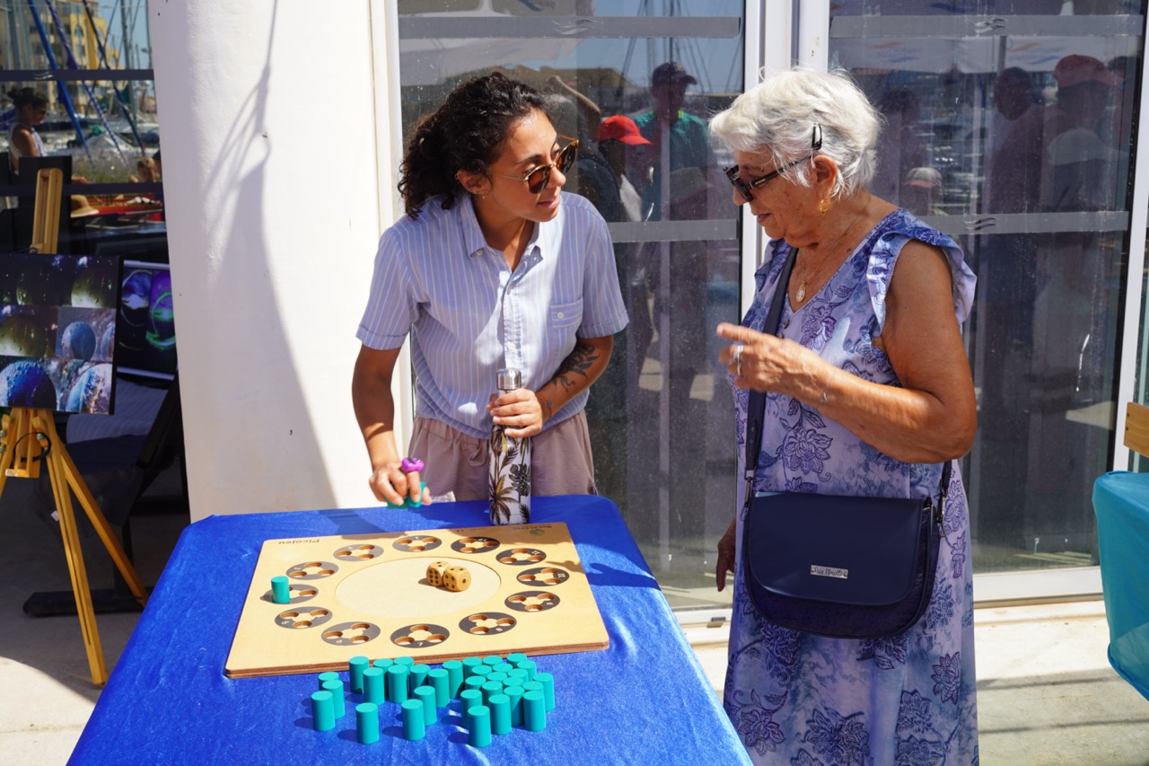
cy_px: 383
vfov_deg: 33.0
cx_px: 574
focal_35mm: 40
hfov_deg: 47.9
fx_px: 1292
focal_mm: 40.5
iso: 100
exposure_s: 1/125
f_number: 9
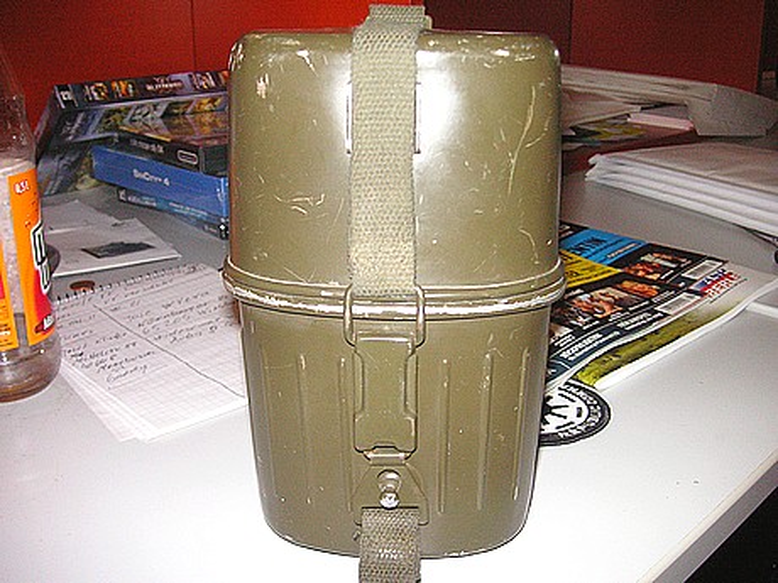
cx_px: 389
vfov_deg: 38.7
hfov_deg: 50.1
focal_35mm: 37
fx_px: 832
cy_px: 292
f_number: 2.8
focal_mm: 6.1
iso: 160
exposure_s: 1/45
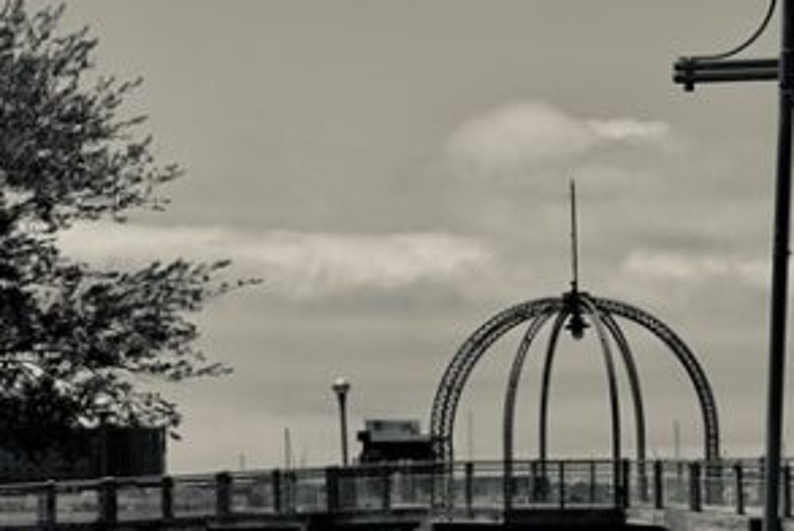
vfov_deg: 10.2
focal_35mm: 135
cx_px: 528
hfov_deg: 15.1
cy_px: 385
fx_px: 2980
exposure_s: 1/320
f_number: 10
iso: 100
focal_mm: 44
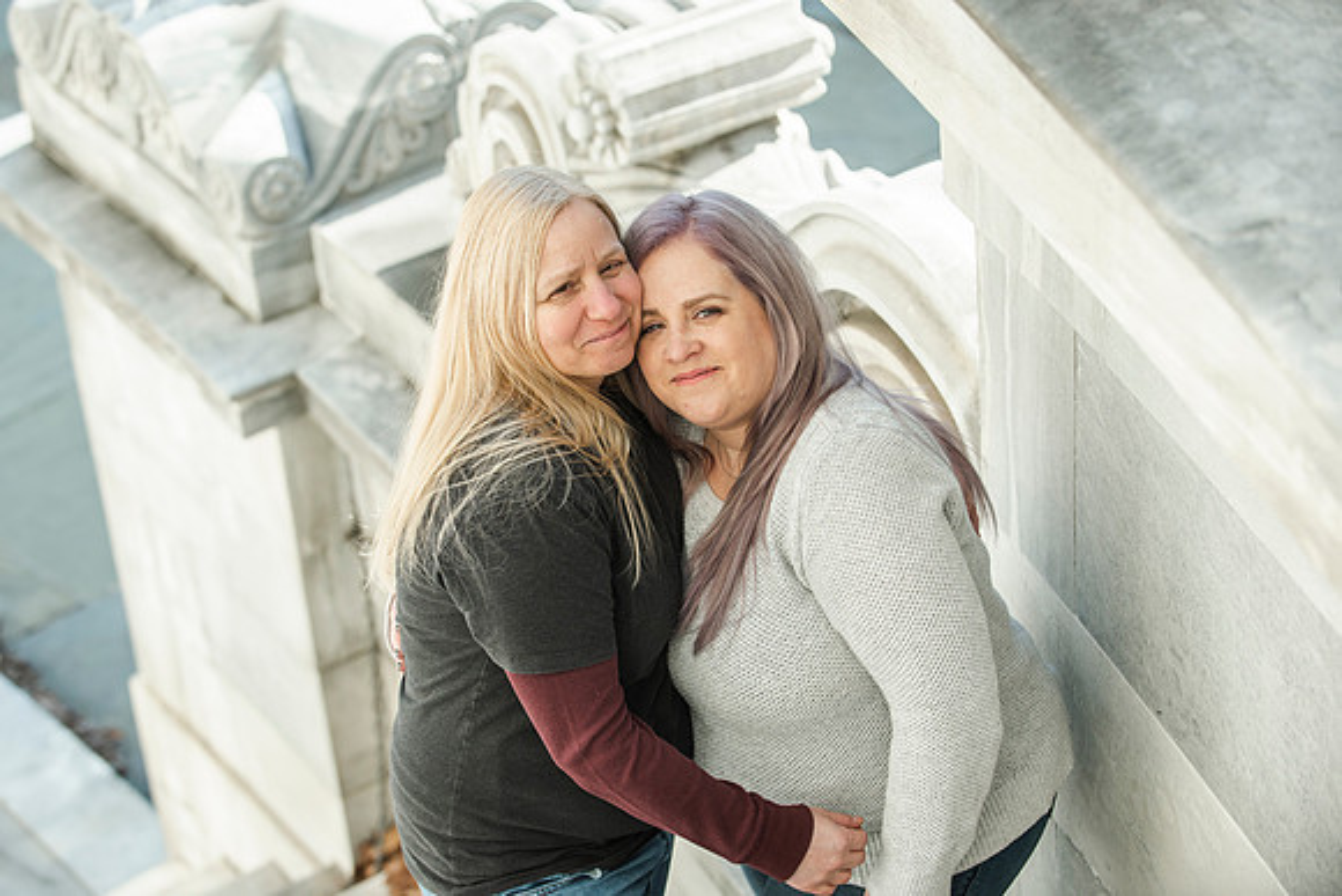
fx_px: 3095
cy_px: 431
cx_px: 646
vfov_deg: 16.5
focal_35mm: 83
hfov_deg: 24.5
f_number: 4
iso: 400
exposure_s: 1/1250
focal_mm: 80
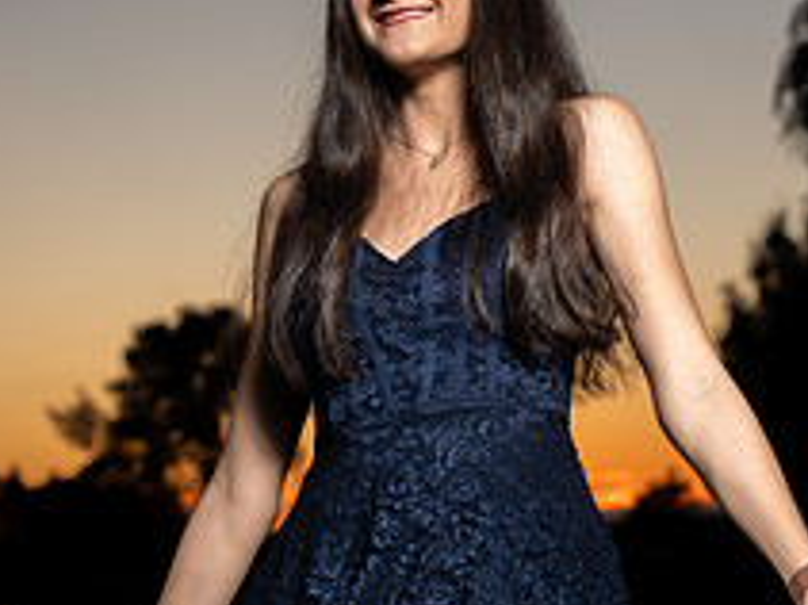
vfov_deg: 12.8
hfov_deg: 17.1
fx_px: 2683
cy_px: 486
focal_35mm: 115
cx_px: 421
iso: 100
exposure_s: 1/200
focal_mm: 56
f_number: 4
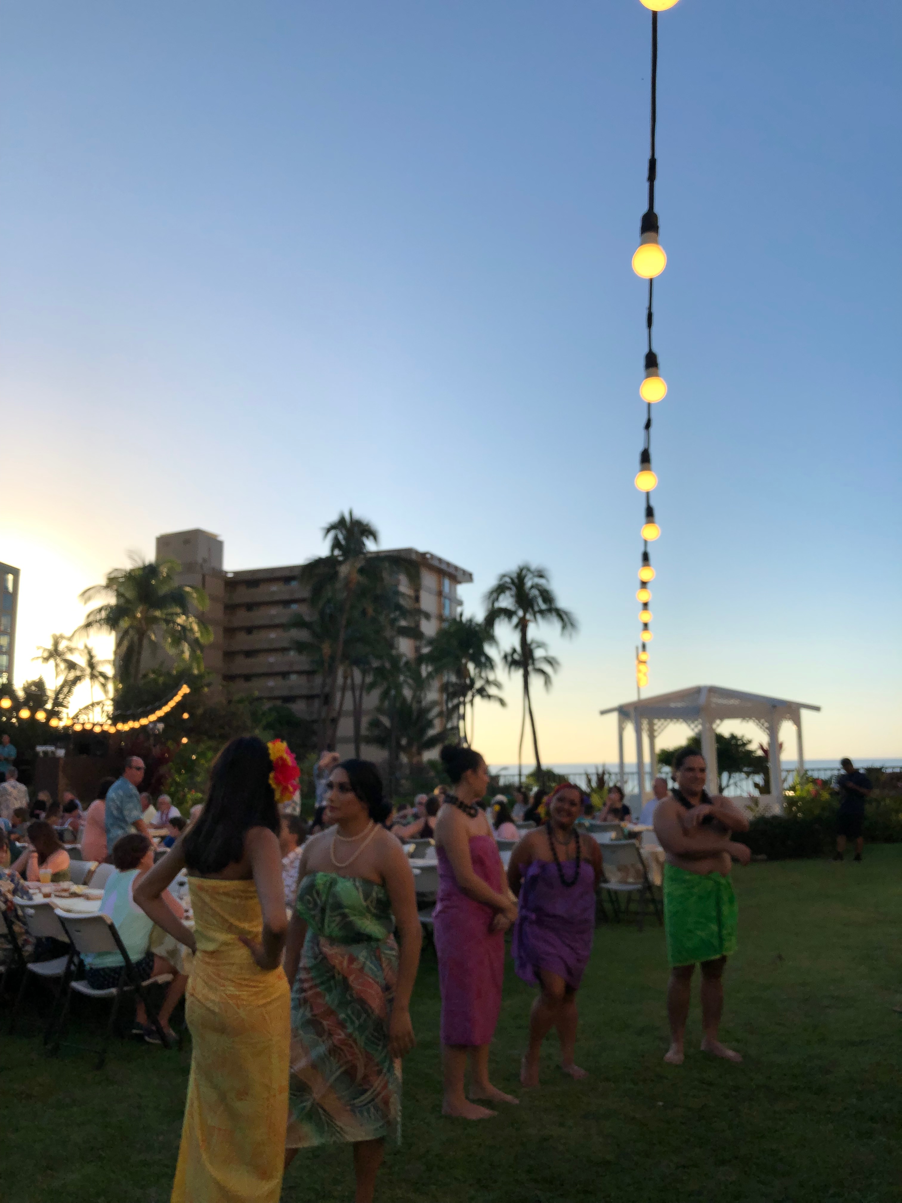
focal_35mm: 28
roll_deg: +1.0
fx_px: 973
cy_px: 602
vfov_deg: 63.4
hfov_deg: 49.7
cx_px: 451
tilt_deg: +9.6
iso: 25
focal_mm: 4
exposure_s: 1/2288
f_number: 1.8
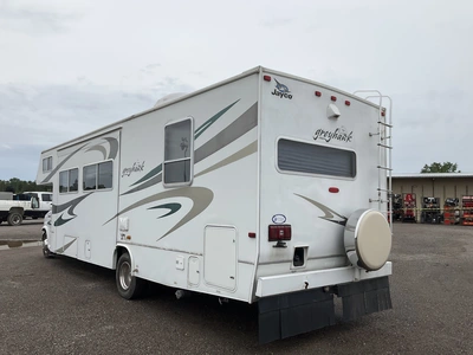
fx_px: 396
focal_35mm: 29
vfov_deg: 48.2
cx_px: 236
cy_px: 178
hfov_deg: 61.7
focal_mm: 3
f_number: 1.8
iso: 25
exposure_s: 1/2667
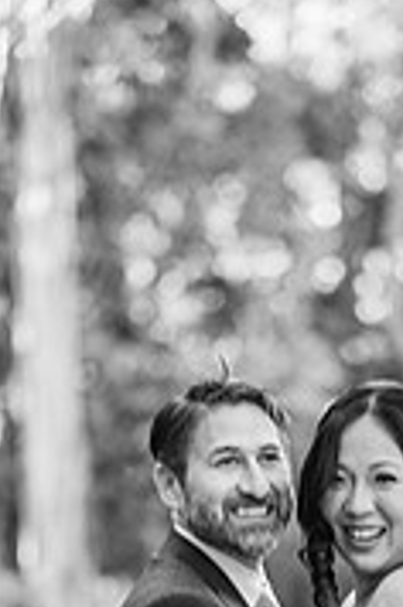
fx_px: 3624
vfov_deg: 9.5
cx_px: 347
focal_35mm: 215
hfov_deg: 6.4
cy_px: 716
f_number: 2
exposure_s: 1/125
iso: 100
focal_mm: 85
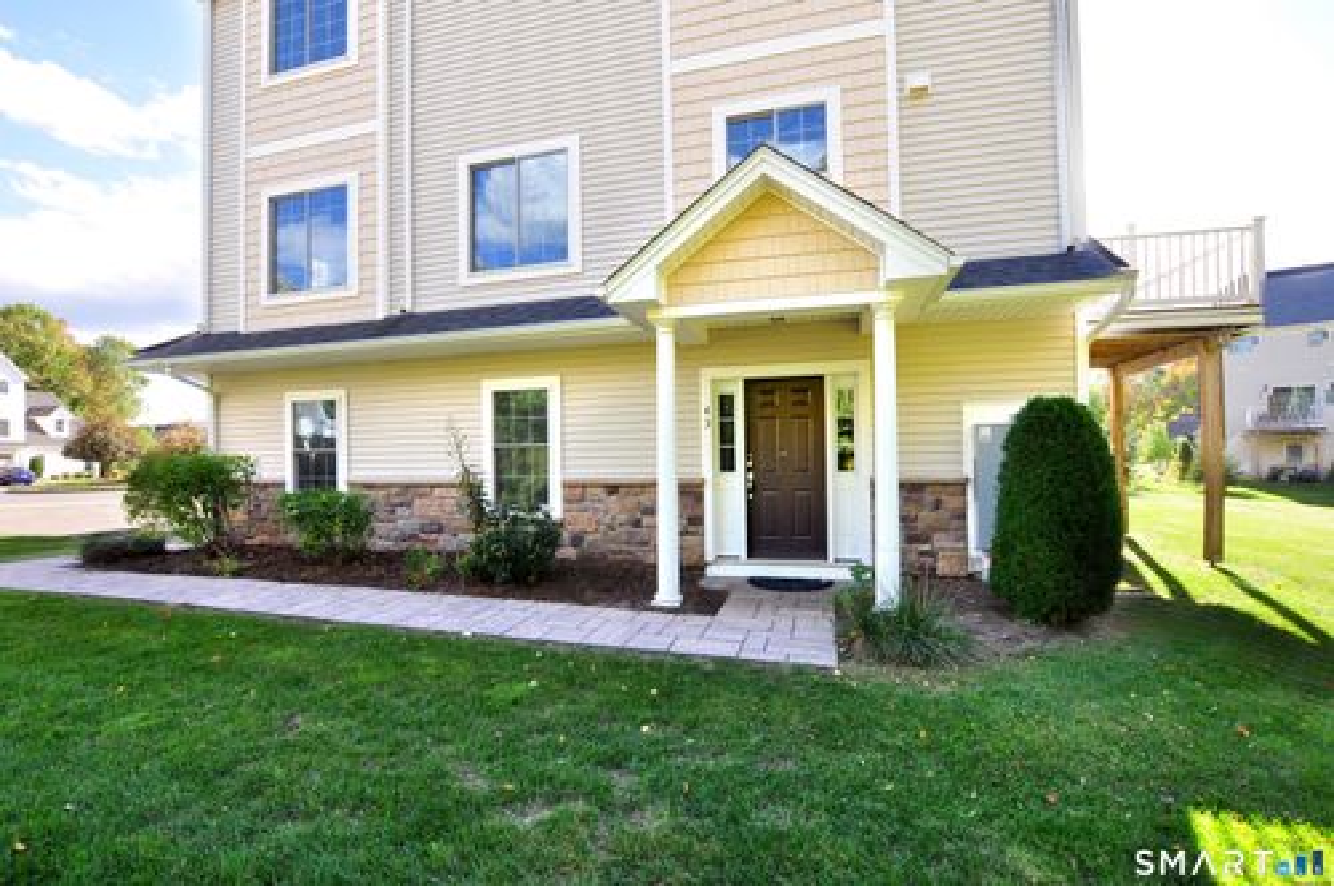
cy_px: 443
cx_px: 667
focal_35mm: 15
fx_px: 555
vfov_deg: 77.2
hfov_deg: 100.5
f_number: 8
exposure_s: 1/125
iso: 640
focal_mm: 10
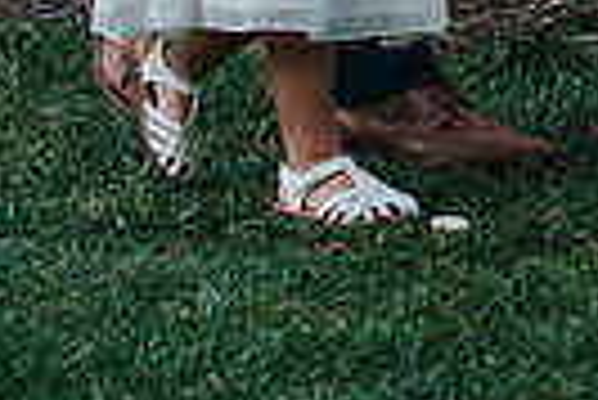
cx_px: 773
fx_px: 5022
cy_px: -167
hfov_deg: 6.8
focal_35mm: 302
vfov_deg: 4.5
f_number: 3.5
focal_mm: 35
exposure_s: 1/400
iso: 200
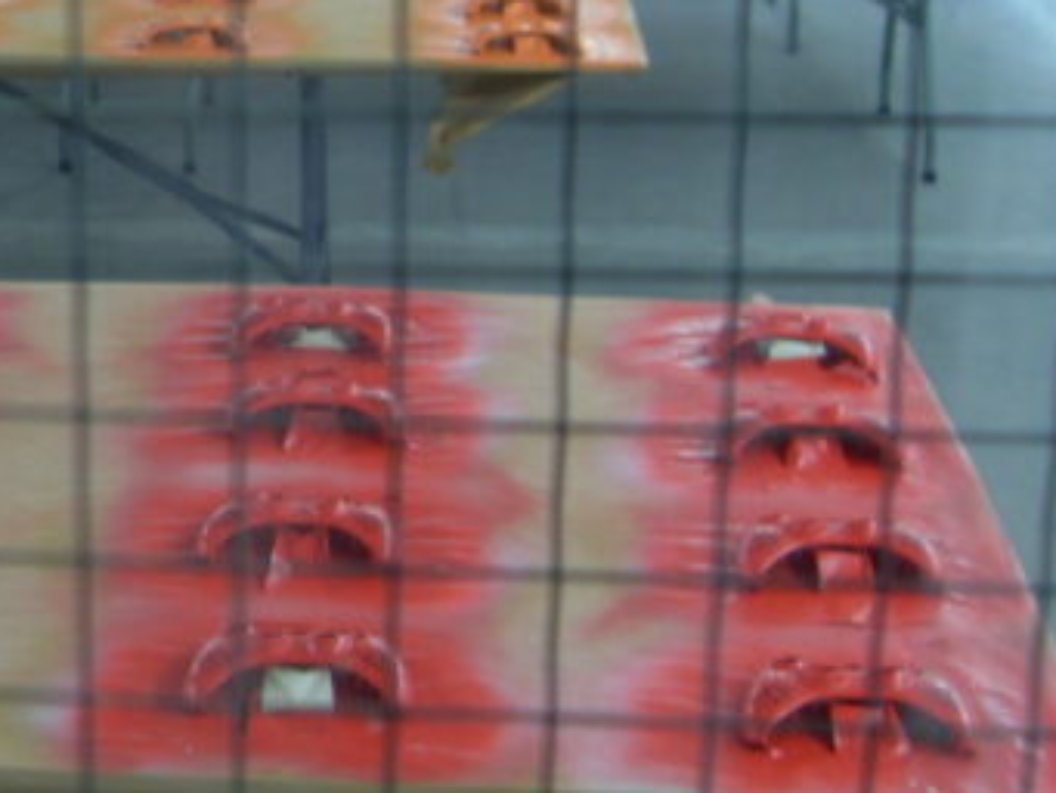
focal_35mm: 82
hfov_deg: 22.8
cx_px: -15
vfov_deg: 17.7
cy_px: 81
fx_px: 2502
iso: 100
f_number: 2.8
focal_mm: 6.3
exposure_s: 1/60
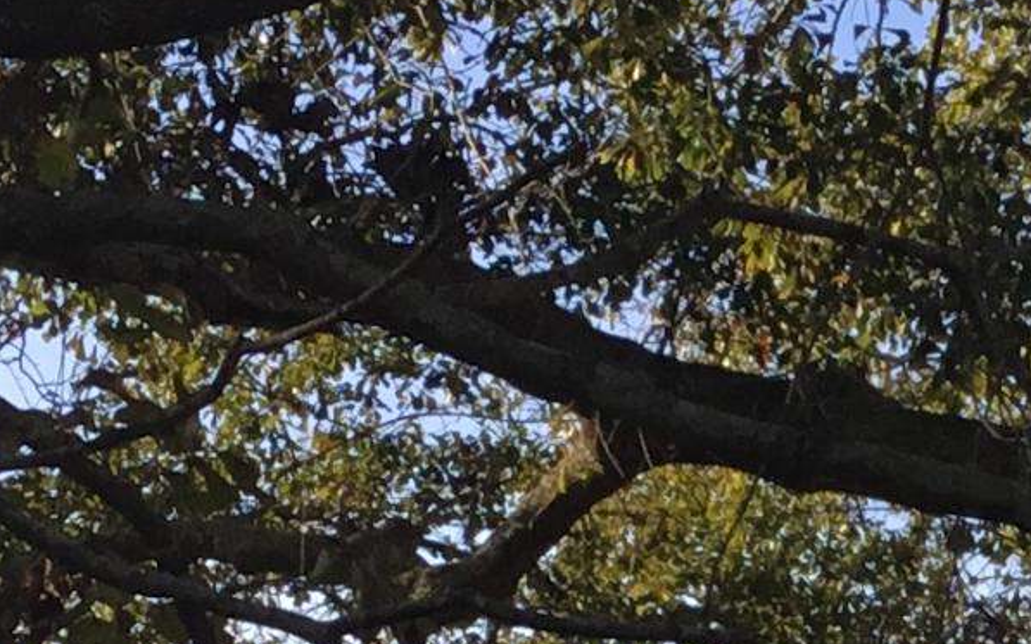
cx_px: 1138
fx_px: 4636
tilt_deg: +3.0
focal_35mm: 165
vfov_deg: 7.8
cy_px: 1008
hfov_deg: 12.5
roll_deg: -1.4
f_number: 2.4
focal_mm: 3.3
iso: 25
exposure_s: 1/429
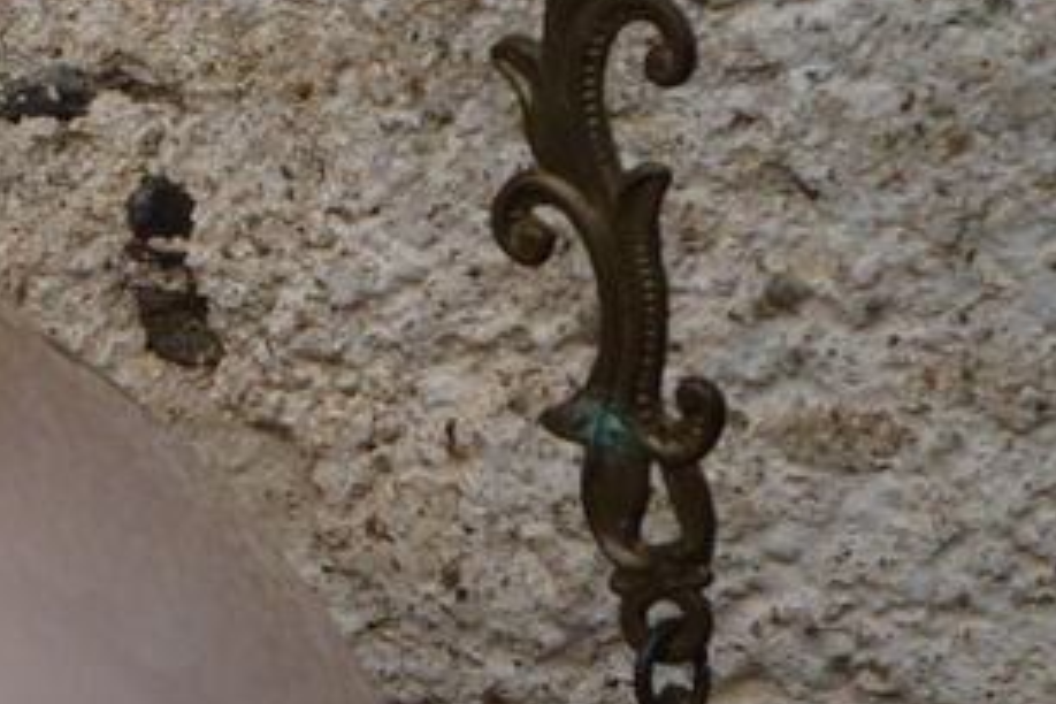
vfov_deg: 13.0
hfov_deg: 18.6
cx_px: -331
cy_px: 911
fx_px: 2992
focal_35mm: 102
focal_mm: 5.2
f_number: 4
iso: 100
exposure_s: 1/160
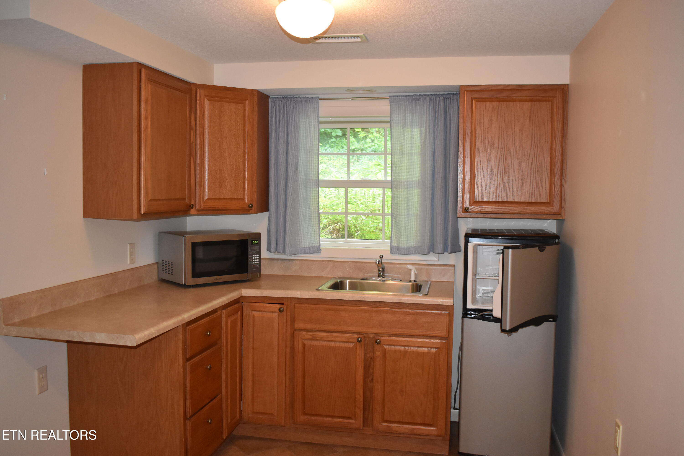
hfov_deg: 59.5
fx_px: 598
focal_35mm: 32
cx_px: 342
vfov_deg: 41.7
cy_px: 228
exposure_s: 1/80
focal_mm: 21
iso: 1600
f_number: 3.8
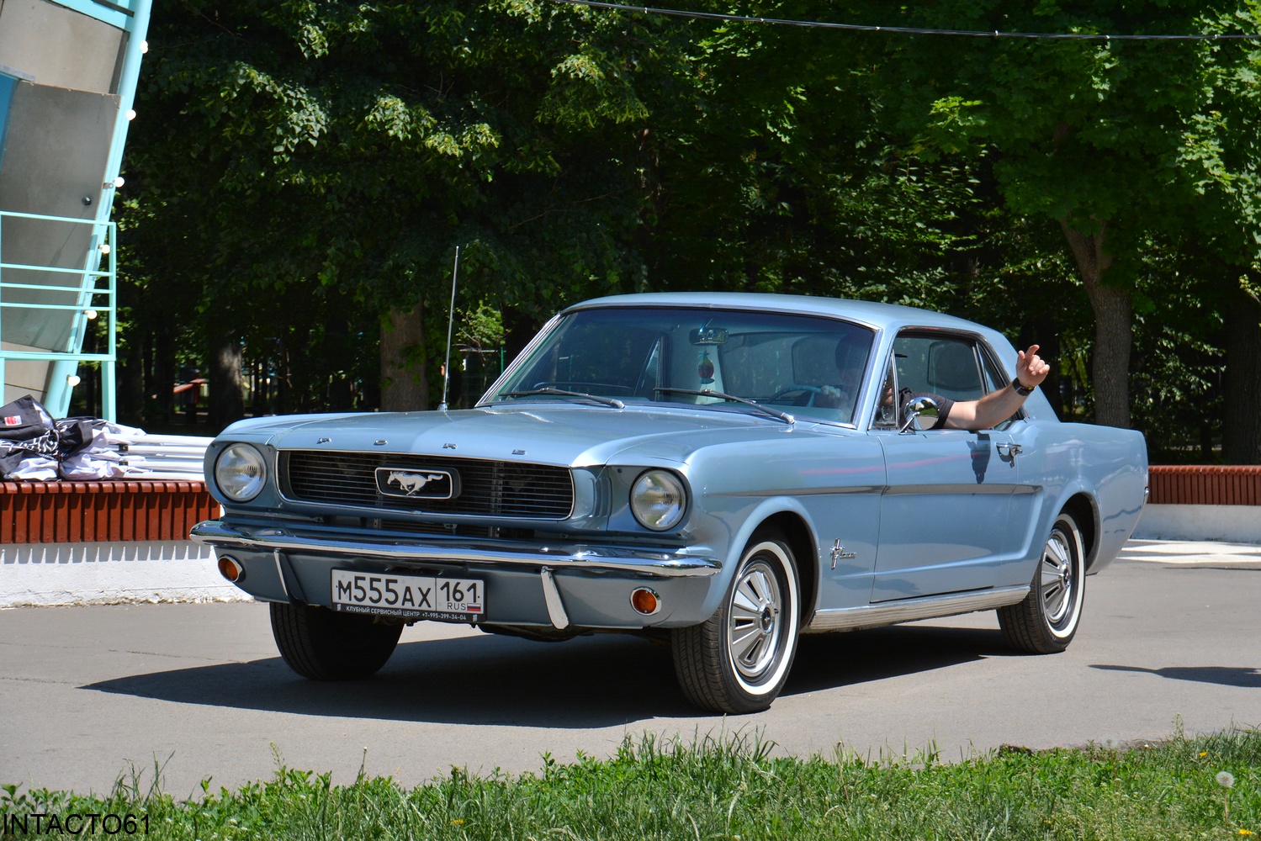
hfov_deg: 21.9
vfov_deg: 14.7
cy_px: 420
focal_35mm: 93
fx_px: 3258
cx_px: 630
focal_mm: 62
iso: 400
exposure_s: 1/1600
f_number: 7.1
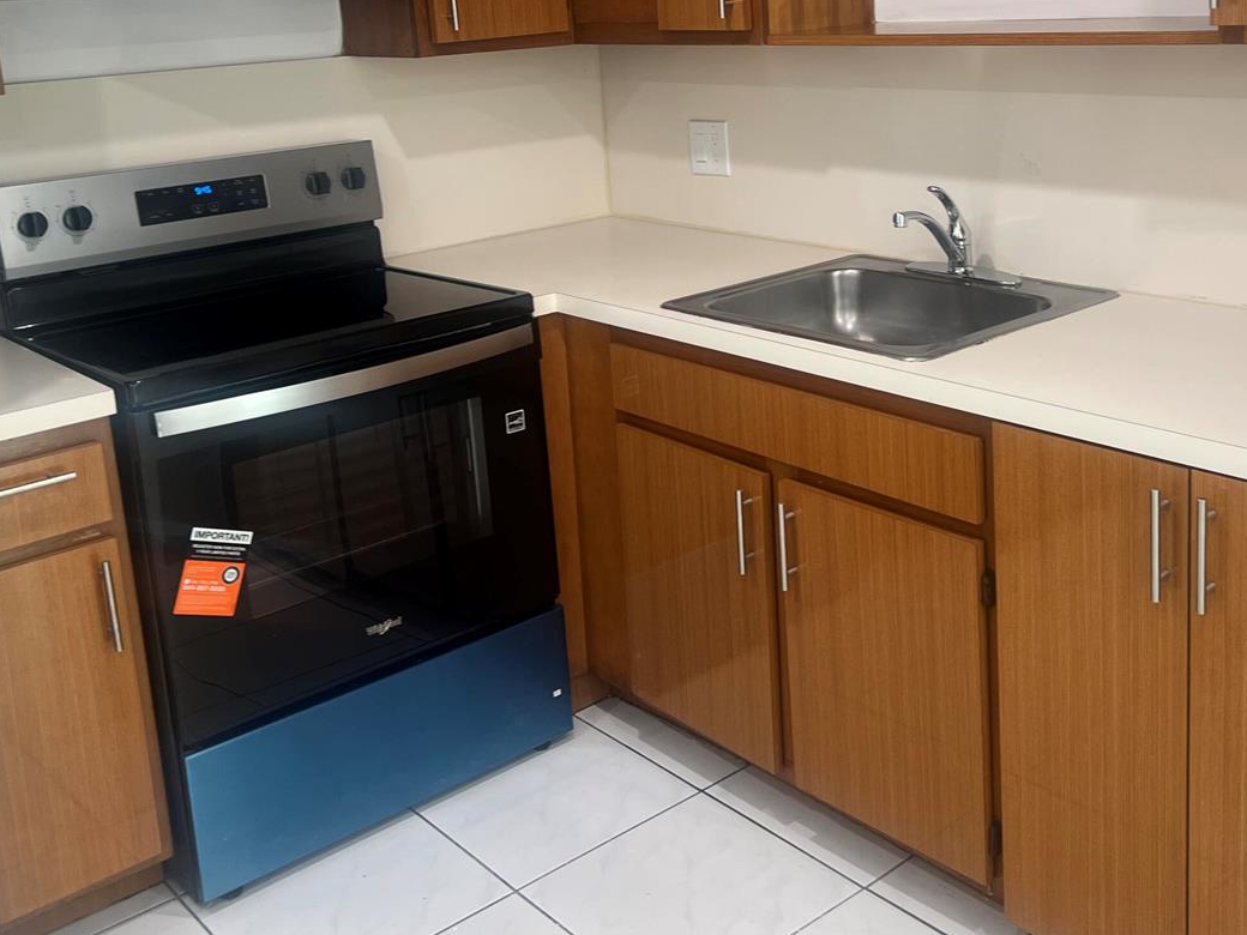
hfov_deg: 46.6
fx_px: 1441
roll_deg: +3.2
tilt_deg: -12.9
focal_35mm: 40
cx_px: 735
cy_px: 275
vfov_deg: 35.4
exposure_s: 1/60
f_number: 1.5
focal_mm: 5.7
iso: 64
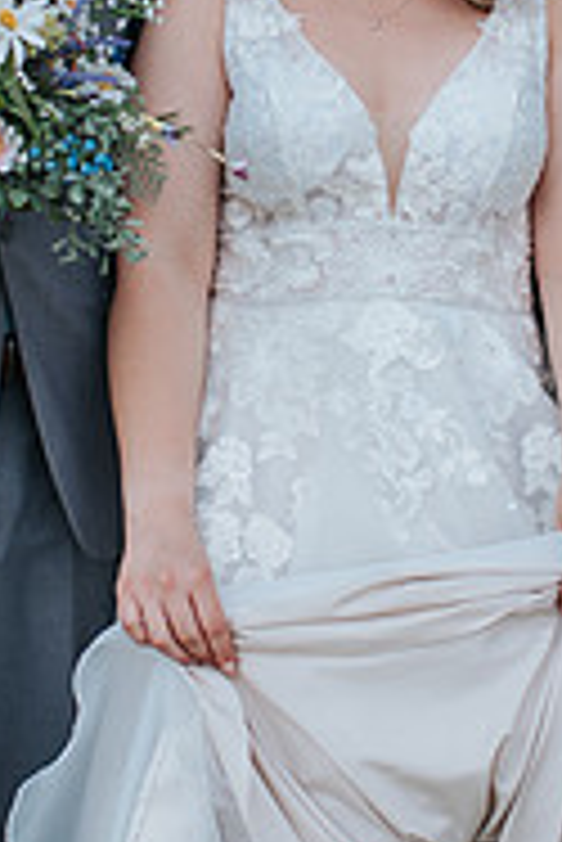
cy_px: 153
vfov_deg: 16.1
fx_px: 2945
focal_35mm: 126
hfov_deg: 10.9
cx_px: 286
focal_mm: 35
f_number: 2.8
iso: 100
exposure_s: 1/500
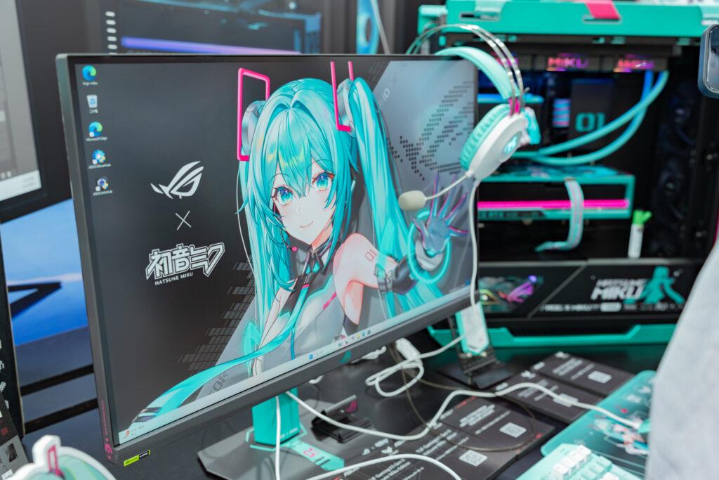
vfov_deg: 36.9
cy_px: 240
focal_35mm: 36
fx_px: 719
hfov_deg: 53.1
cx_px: 360
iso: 400
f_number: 4
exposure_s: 1/30
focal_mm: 36
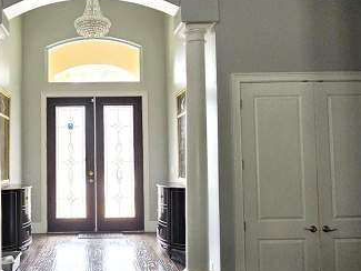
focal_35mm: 32
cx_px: 92
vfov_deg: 44.1
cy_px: 148
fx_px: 334
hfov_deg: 54.3
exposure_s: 1/60
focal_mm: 2.2
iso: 320
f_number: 2.2
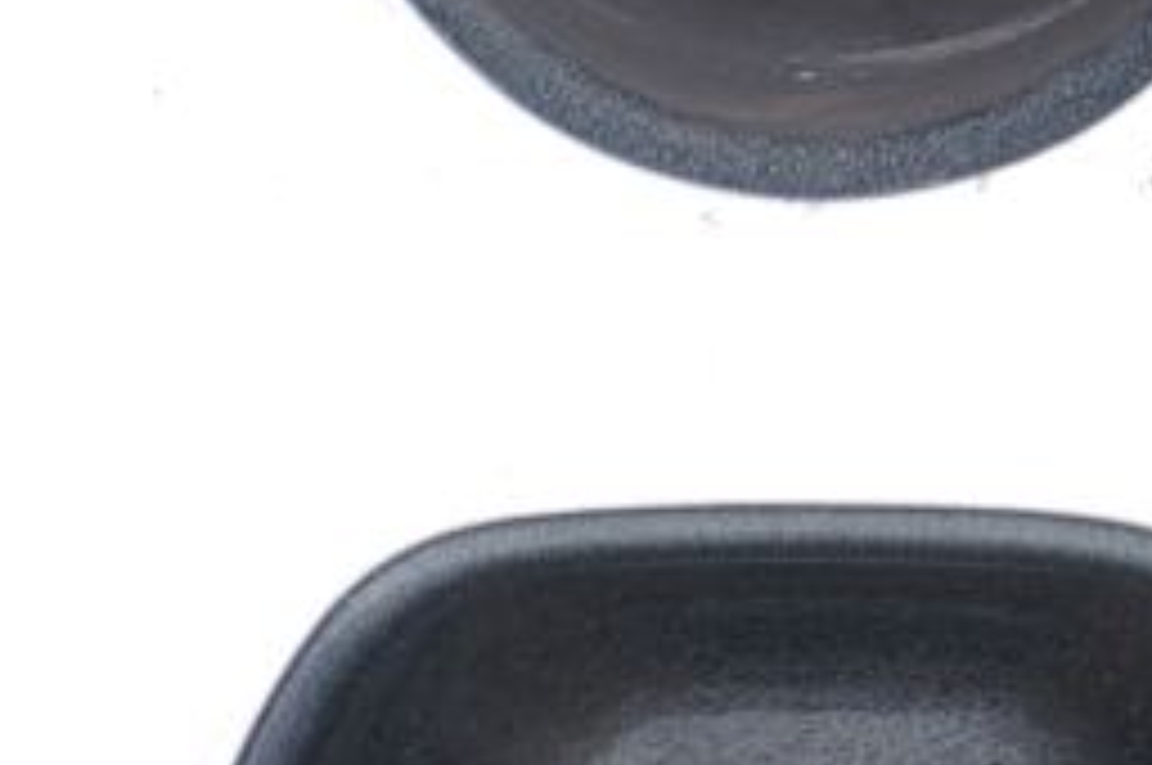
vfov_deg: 4.1
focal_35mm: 315
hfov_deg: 6.5
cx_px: 1413
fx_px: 10067
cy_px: -1928
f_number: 7.1
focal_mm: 42
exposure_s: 1/125
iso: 250
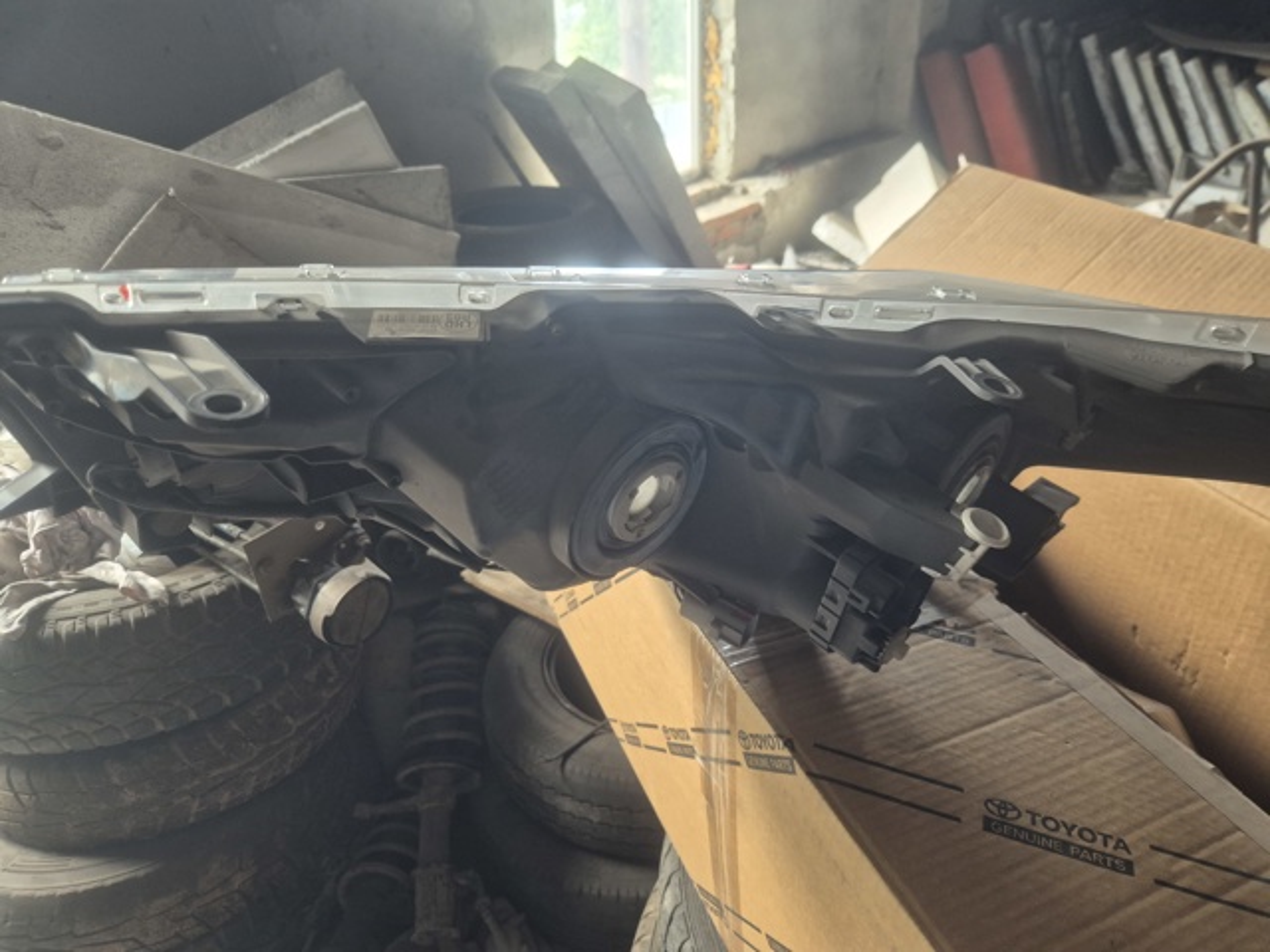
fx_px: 844
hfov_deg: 73.9
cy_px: 476
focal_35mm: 23
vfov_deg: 58.9
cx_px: 635
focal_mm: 5.4
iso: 400
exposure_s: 1/100
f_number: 1.8
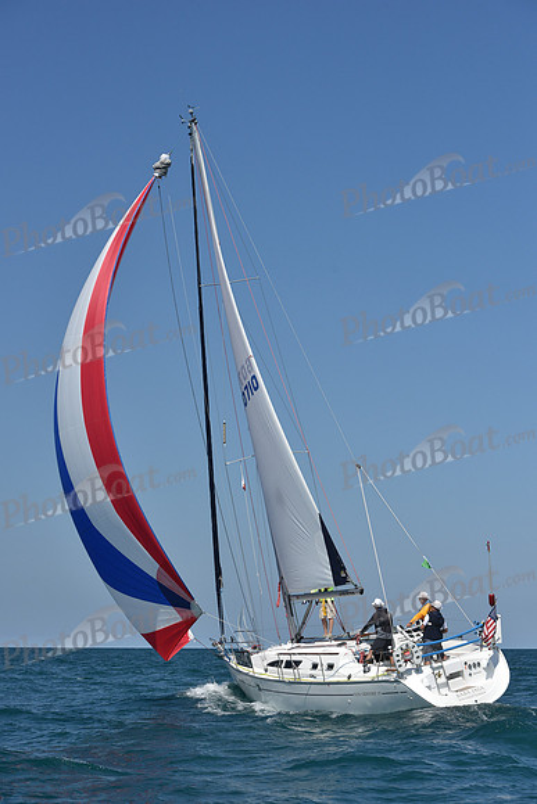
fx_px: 1565
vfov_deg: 28.8
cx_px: 268
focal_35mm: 70
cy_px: 402
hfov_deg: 19.5
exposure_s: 1/1600
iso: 250
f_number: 8
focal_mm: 70
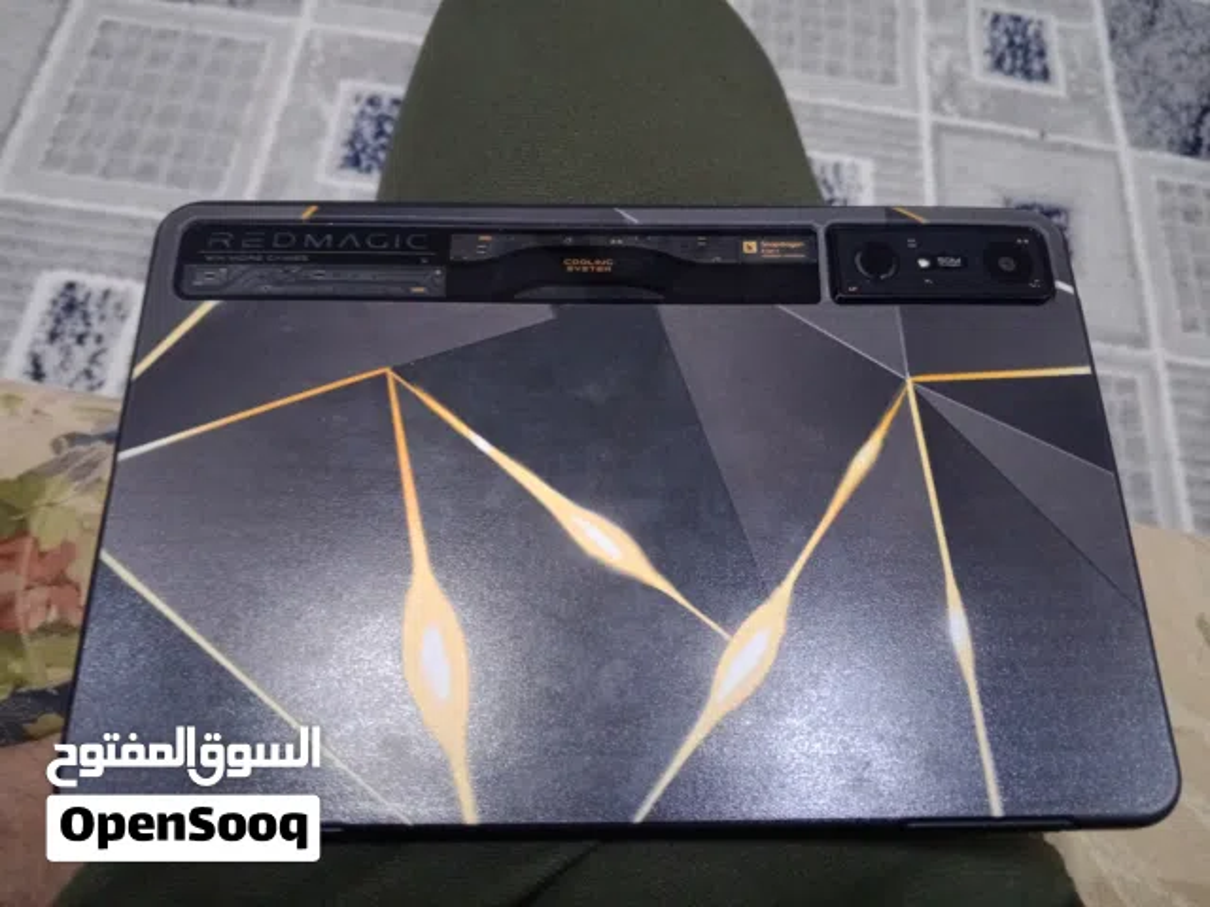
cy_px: 454
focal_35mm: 27
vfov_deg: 51.4
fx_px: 944
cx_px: 605
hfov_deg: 65.3
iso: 2878
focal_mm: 4.09
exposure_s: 1/33.3
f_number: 1.6
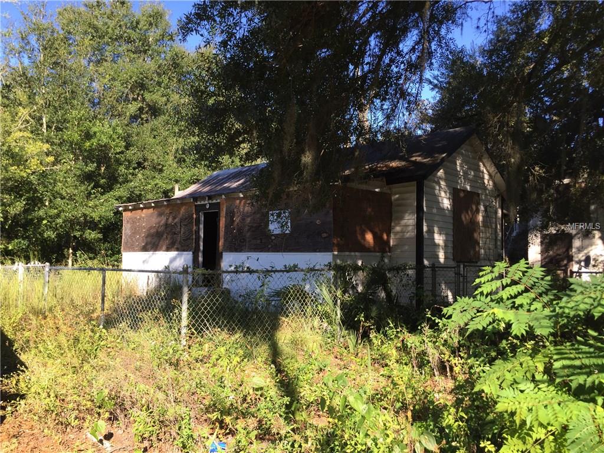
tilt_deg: +3.8
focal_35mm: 29
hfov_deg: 61.7
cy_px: 226
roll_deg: -2.6
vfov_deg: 48.2
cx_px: 302
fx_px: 506
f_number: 2.2
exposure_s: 1/501
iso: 32
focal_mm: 4.15
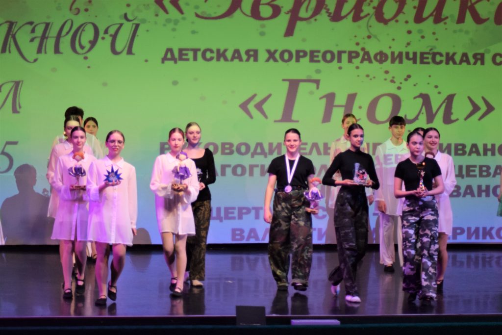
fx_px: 1569
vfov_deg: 12.2
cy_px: 168
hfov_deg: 18.2
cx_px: 251
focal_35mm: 112
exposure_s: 1/500
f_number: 4
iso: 1600
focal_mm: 75
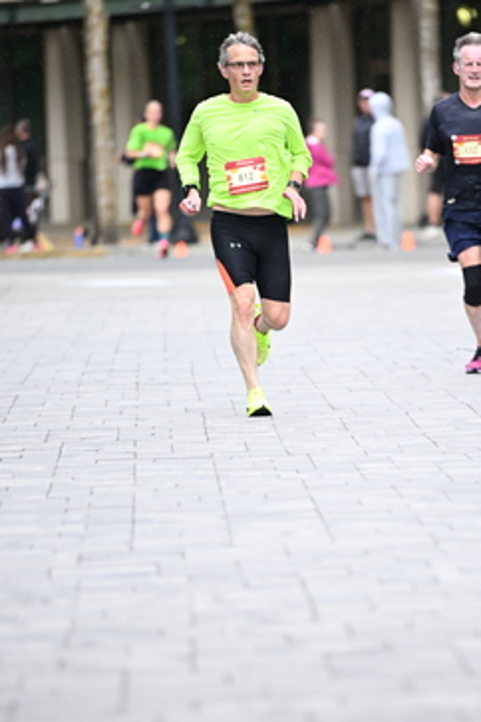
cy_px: 402
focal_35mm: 303
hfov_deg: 4.5
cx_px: 335
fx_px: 6072
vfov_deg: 6.8
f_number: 2.8
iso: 1250
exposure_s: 1/1250
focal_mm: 200
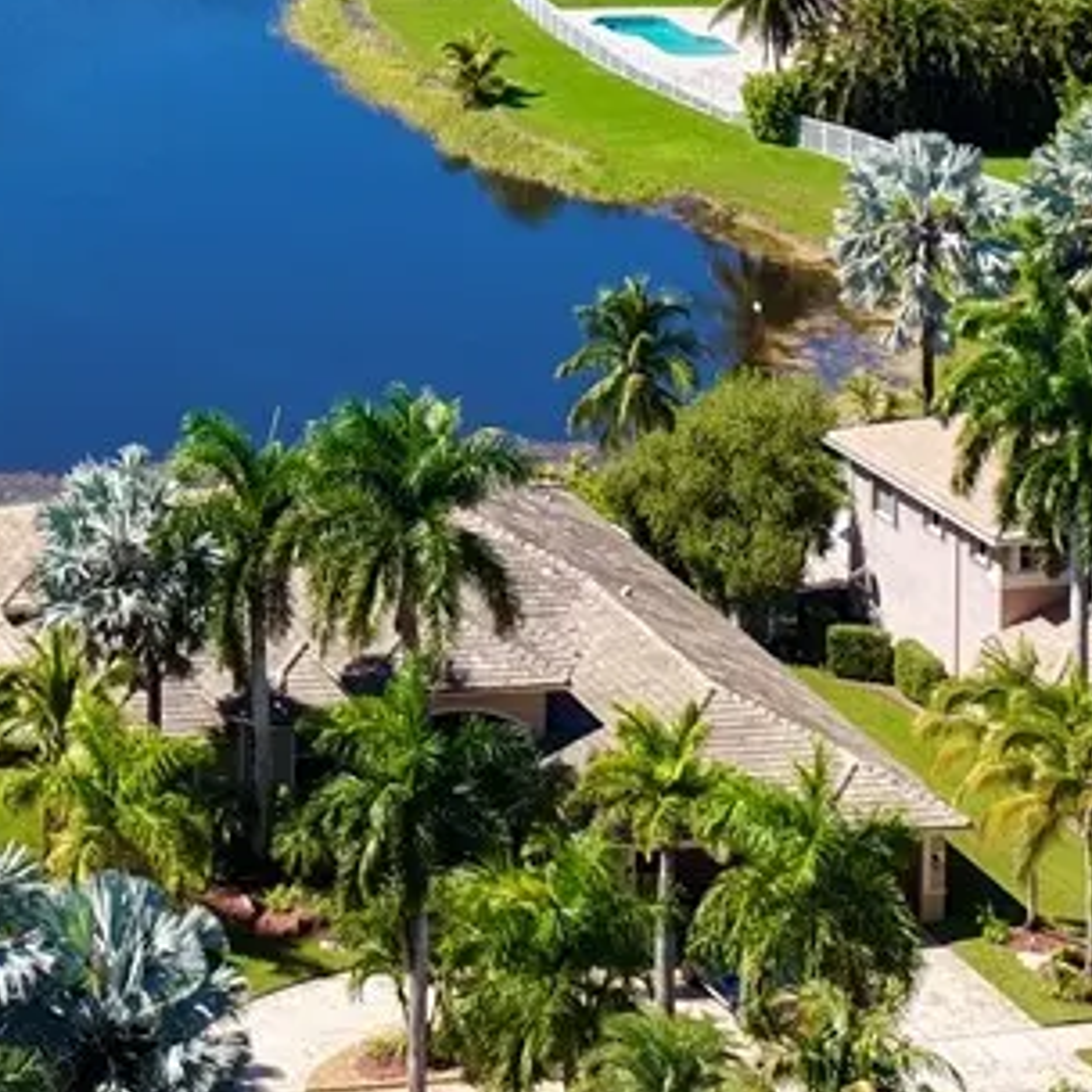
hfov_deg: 12.4
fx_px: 4747
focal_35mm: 133
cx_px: -627
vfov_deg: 12.0
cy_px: -896
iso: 250
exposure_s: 1/1600
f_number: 2.8
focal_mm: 14.45
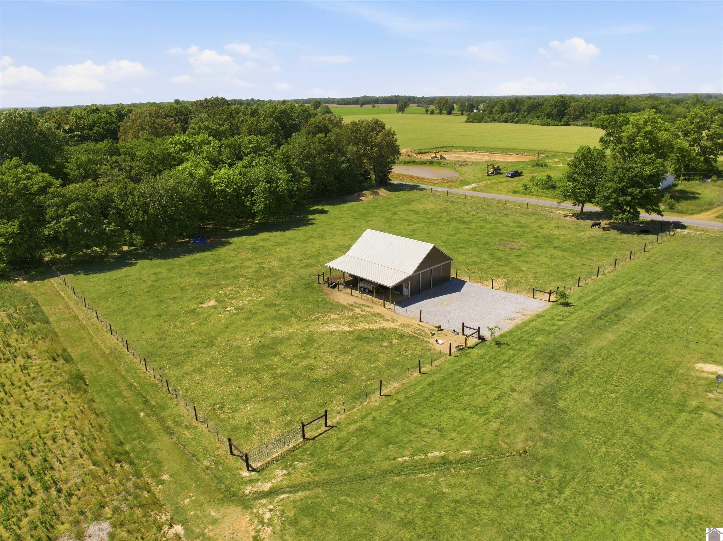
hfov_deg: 71.6
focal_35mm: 24
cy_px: 270
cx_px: 362
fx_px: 501
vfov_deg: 56.8
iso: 100
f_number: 2.8
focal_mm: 12.3
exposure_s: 1/2000
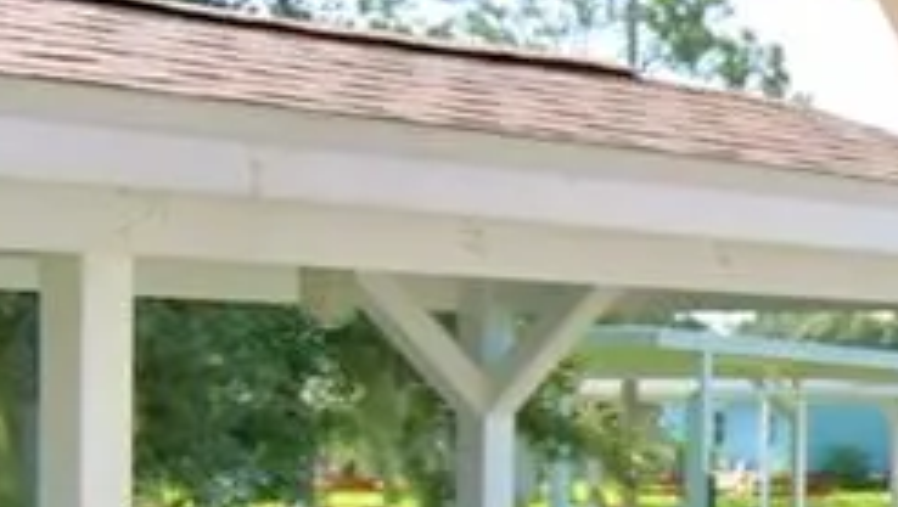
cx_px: 2574
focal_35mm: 102
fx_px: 2431
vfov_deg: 11.9
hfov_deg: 12.1
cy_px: 430
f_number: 4.5
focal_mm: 10
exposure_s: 1/500
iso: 125
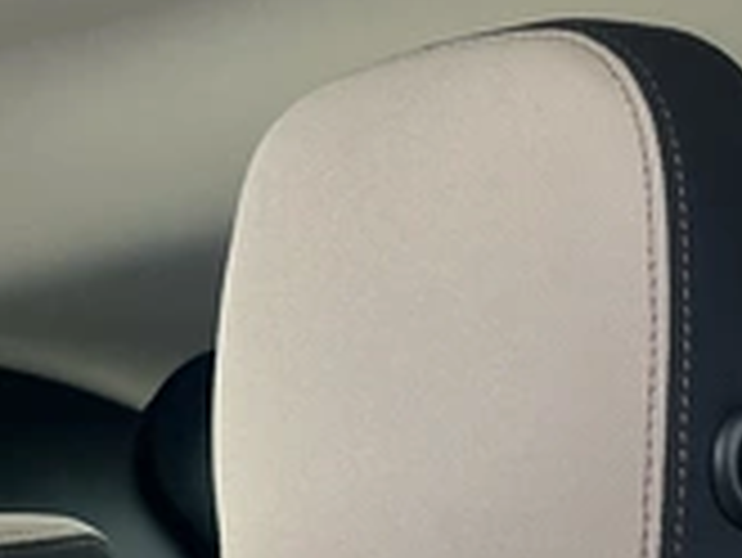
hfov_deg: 27.4
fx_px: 1459
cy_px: 414
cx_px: 679
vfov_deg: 21.5
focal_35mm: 68
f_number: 1.8
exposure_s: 1/97
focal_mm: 3
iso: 64
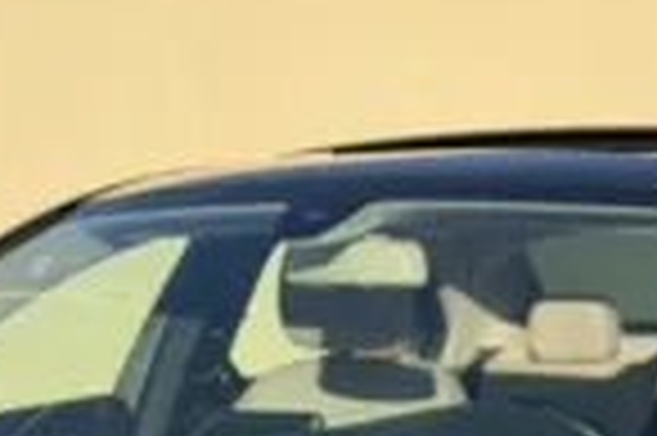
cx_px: 392
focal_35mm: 137
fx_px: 2497
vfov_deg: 9.7
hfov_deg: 15.0
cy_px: 616
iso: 64
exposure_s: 1/5208
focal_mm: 6.76
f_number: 1.78
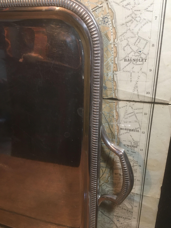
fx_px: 191
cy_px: 114
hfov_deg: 48.2
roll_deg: +2.4
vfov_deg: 61.7
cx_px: 86
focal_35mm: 29
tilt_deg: -28.8
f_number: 2.2
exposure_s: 1/33
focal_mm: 4.15
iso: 160
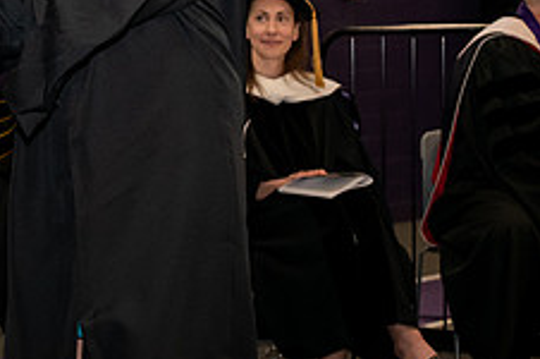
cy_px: -61
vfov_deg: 7.5
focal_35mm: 180
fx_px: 2696
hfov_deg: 11.2
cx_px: -151
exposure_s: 1/200
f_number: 5.6
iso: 1600
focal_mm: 70
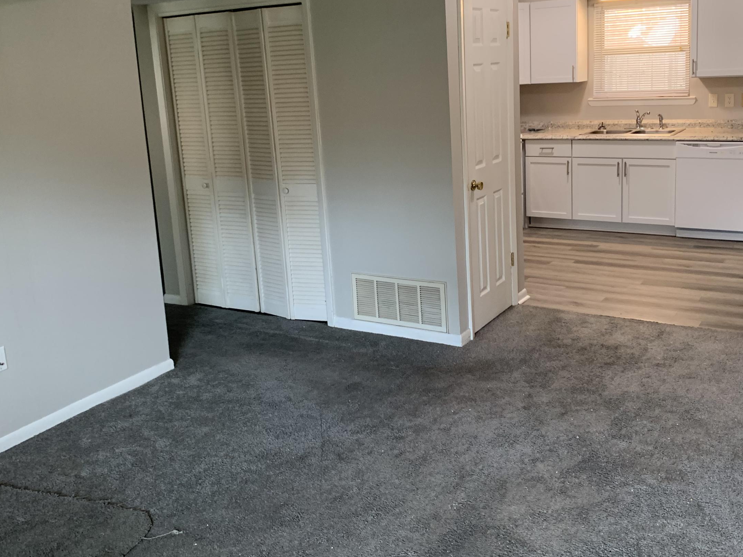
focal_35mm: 36
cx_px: 413
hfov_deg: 51.3
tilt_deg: -12.1
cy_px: 219
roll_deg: +1.8
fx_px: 773
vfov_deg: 39.5
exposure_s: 1/60
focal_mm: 4.25
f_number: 1.8
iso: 200
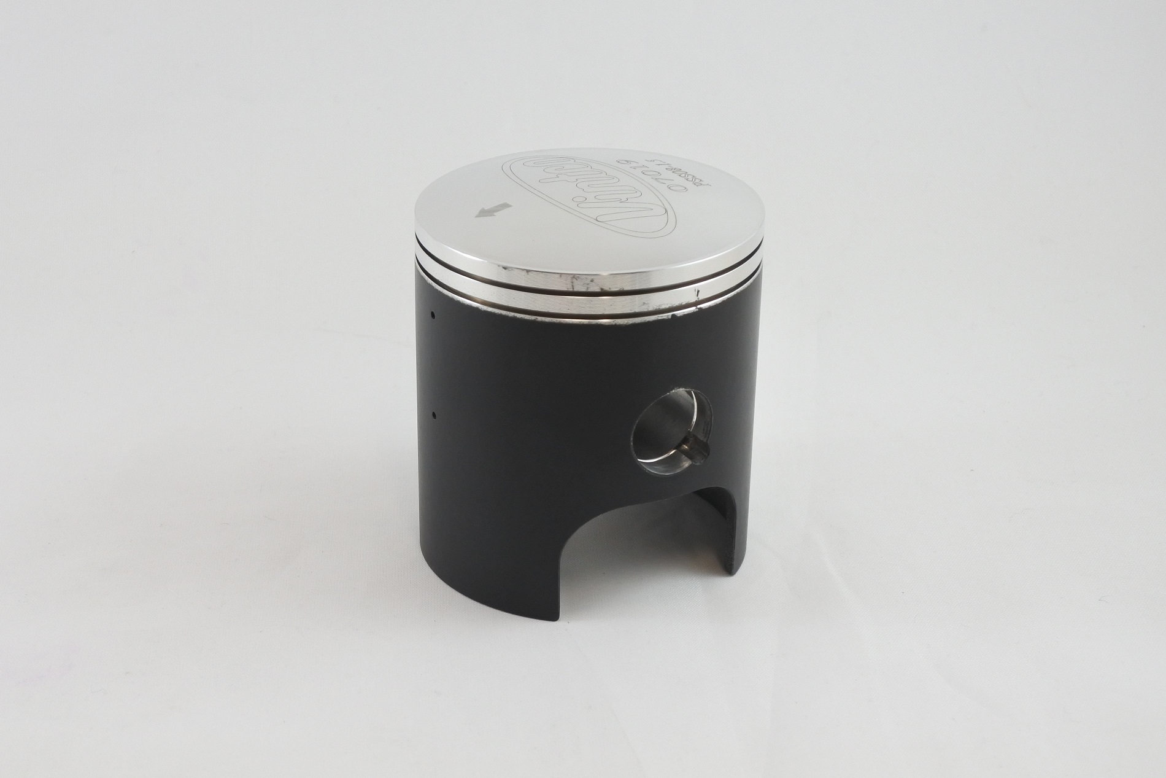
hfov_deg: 44.5
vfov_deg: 30.5
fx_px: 1425
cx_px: 583
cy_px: 389
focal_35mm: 44
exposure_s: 1/160
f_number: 4.5
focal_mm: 16.5
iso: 400
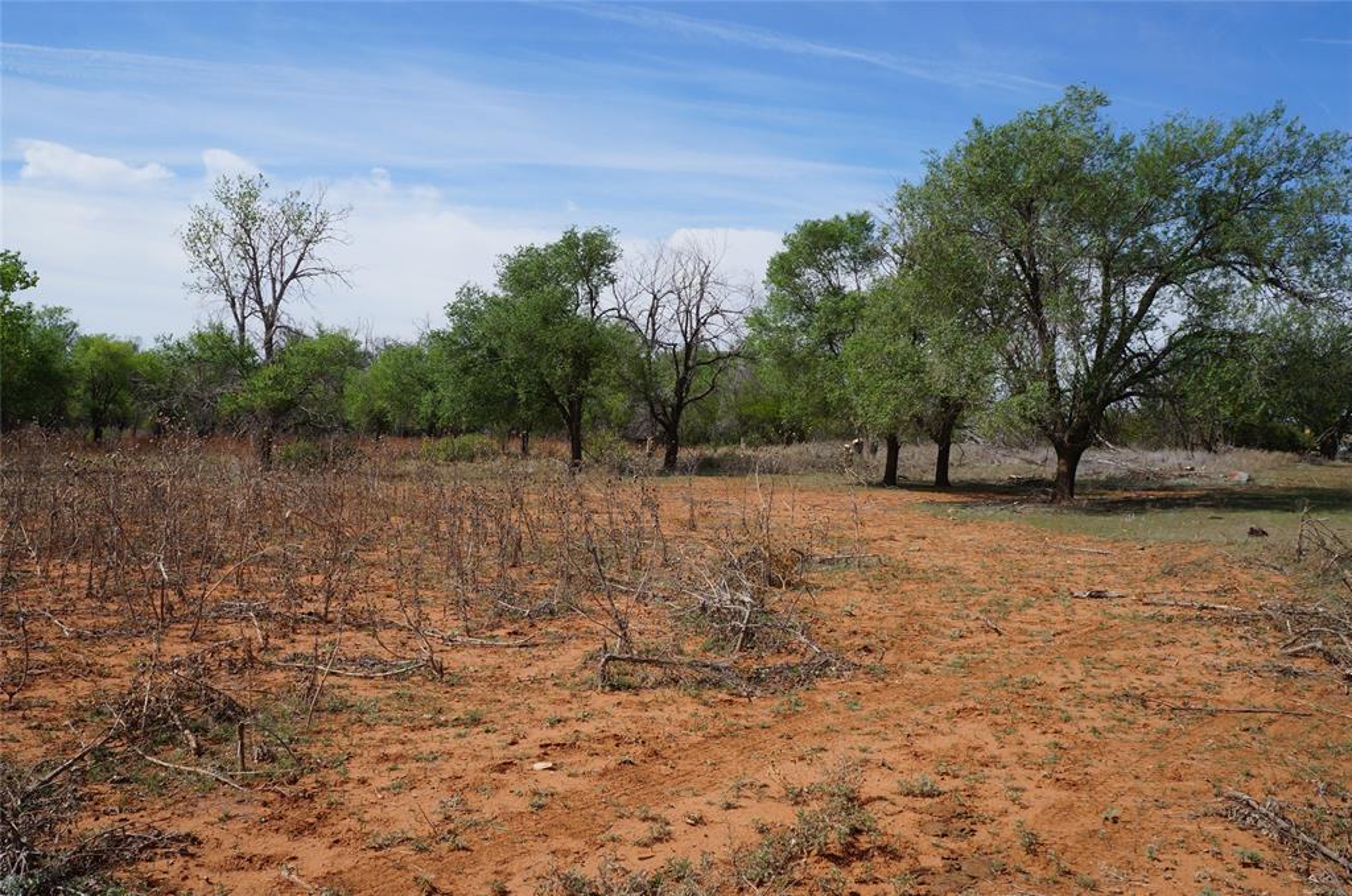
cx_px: 676
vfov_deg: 41.6
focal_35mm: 32
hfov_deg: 59.6
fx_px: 1181
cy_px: 448
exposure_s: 1/250
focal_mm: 21
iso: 200
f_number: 13
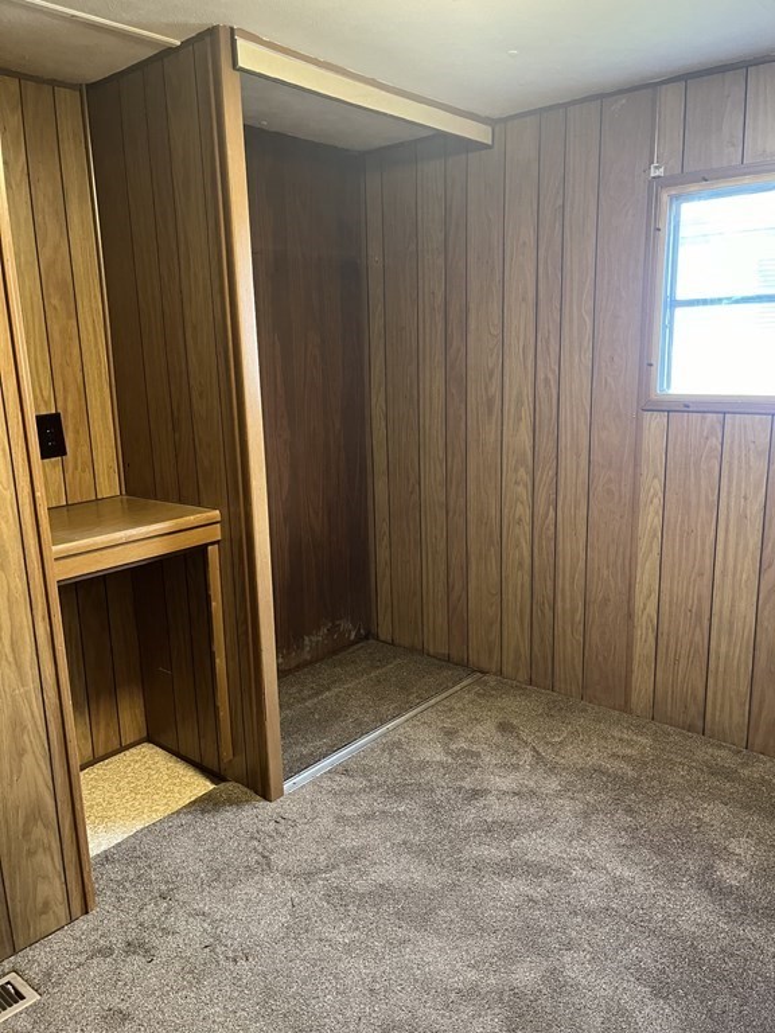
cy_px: 516
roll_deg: +1.4
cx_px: 388
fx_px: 776
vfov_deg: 67.3
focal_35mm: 26
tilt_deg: -10.1
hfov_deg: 53.1
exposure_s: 1/60
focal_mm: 5.1
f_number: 1.6
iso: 400
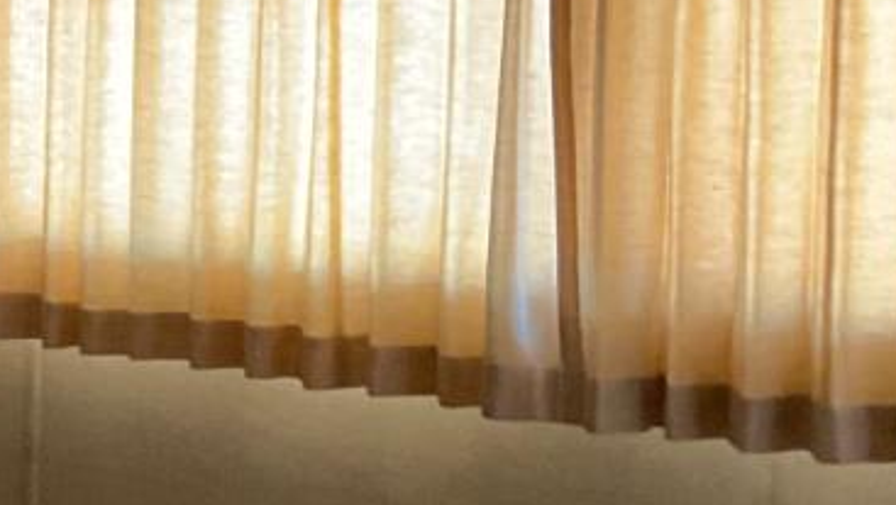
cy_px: 201
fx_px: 3067
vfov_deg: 9.4
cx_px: -542
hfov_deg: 15.1
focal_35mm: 129
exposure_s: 1/30
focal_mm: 3
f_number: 1.8
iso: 320
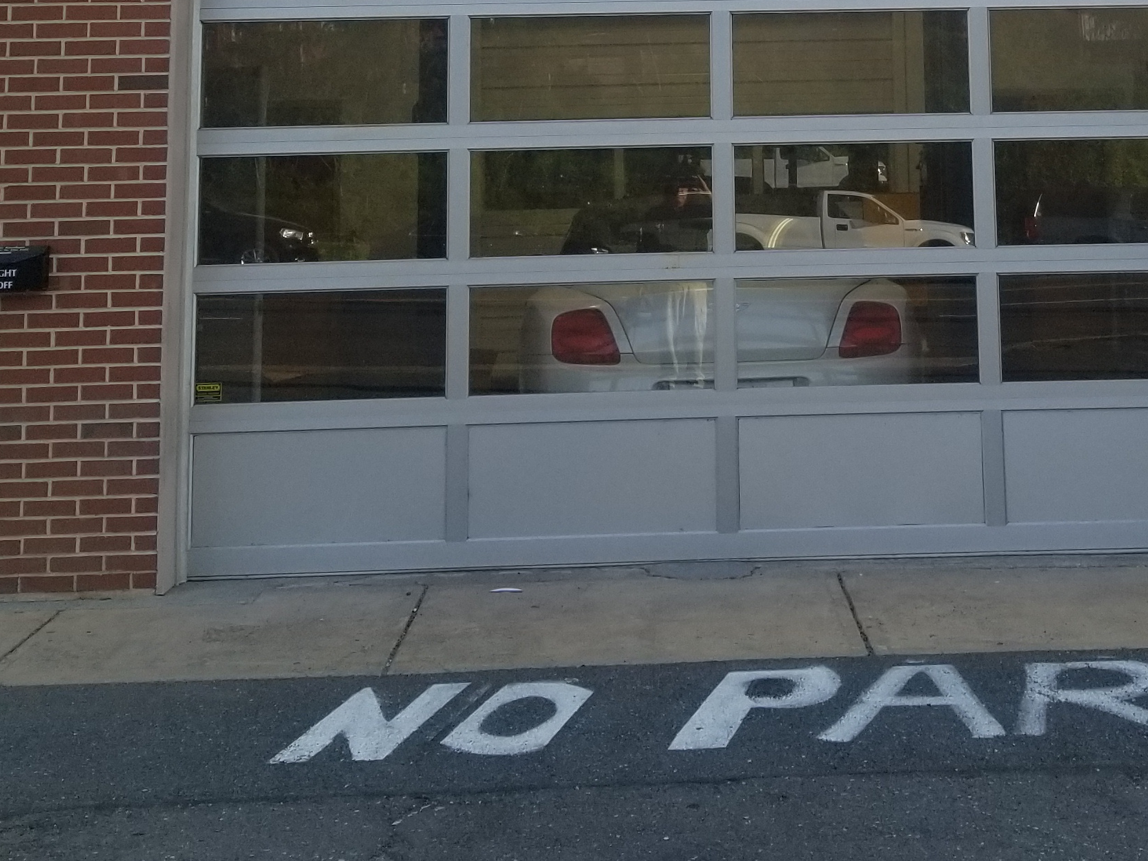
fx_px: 2089
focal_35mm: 63
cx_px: 798
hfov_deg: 30.4
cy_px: -112
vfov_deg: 21.9
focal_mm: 4.3
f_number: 1.7
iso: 50
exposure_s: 1/834
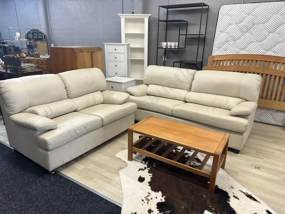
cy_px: 107
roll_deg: -1.1
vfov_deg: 56.8
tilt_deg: -17.9
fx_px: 198
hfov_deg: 71.6
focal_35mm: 24
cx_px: 142
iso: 125
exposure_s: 1/100
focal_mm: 6.86
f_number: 1.78
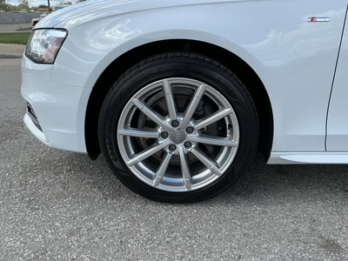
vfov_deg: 49.7
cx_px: 174
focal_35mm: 28
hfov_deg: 63.4
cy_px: 130
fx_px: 281
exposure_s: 1/978
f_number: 1.8
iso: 25
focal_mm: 3
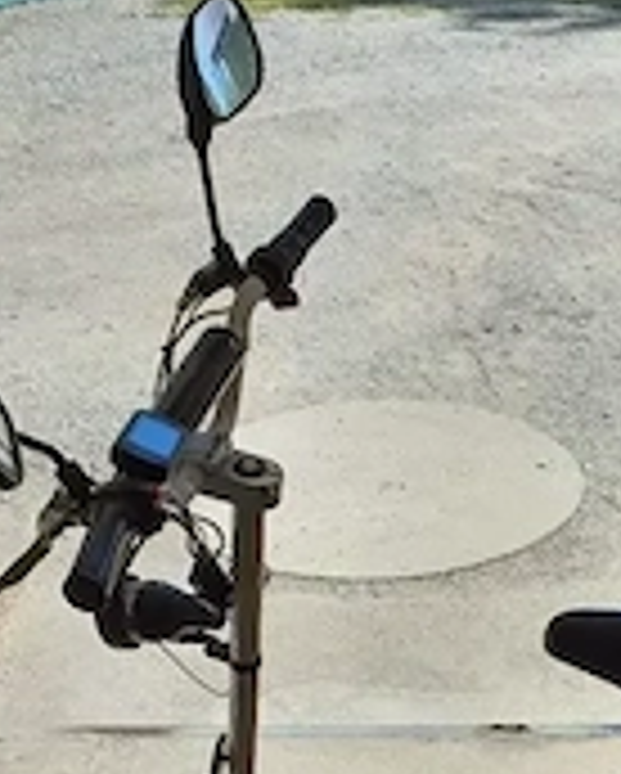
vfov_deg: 29.0
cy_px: 846
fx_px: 1353
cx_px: 504
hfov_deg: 25.4
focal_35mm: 59
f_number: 2.4
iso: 50
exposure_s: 1/1111
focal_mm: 4.3
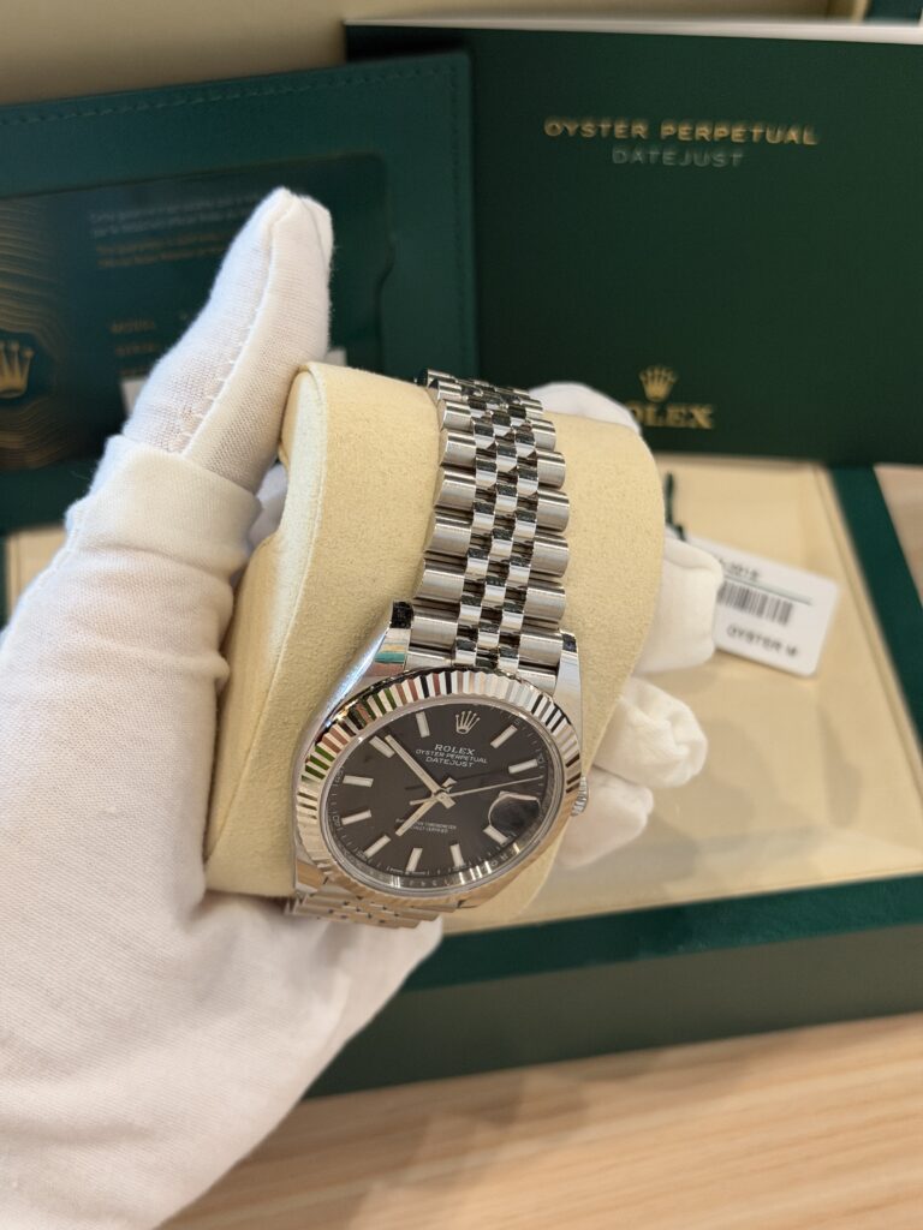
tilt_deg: -55.2
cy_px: 615
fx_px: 1706
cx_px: 462
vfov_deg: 39.7
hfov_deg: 30.3
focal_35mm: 48
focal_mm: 6.76
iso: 250
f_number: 1.78
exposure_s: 1/60
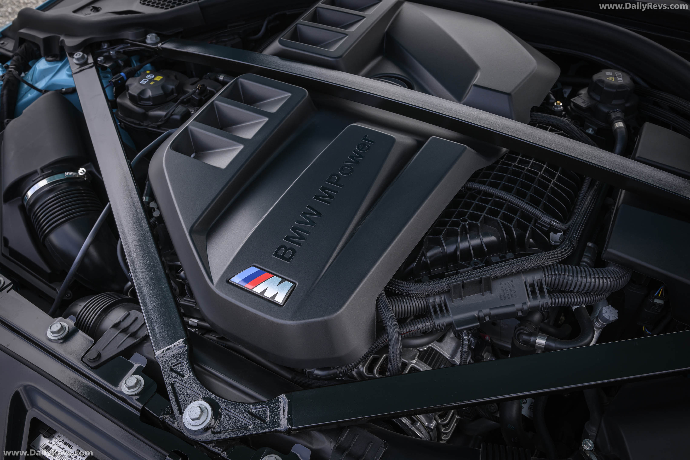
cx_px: 345
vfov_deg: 43.6
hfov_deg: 61.9
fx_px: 575
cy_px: 230
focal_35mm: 30
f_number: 11
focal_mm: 30
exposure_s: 1/80
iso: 160
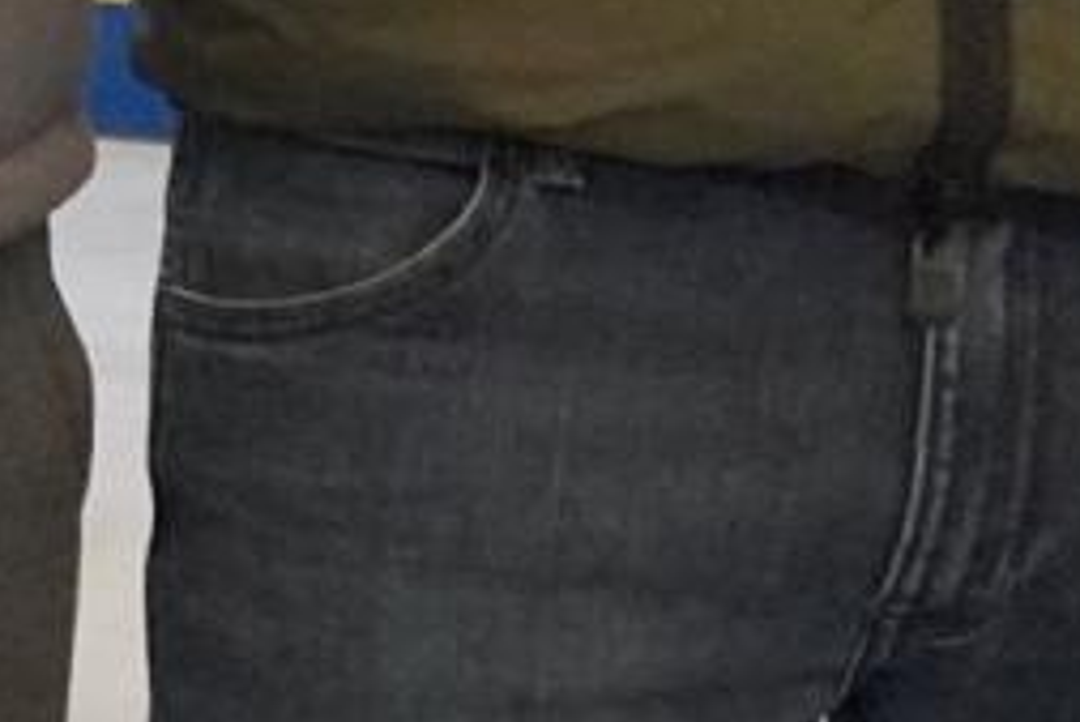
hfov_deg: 8.3
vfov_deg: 5.4
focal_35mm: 246
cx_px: -209
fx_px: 7371
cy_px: -1222
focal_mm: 23
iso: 6400
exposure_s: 1/160
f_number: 4
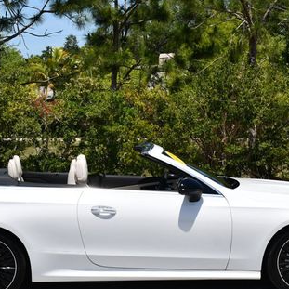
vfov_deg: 16.6
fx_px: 992
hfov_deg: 16.6
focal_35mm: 105
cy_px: 138
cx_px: 123
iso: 100
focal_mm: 30
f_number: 9
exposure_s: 1/320
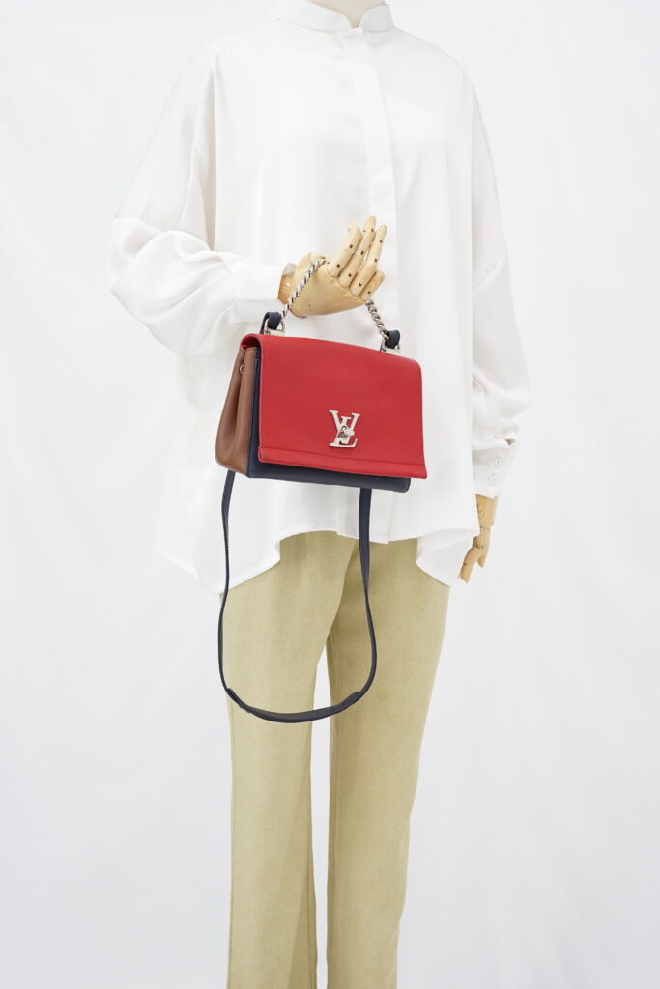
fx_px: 1374
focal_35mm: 50
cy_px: 494
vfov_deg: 39.6
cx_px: 330
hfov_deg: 27.0
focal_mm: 50
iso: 640
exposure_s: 1/8
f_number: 6.3
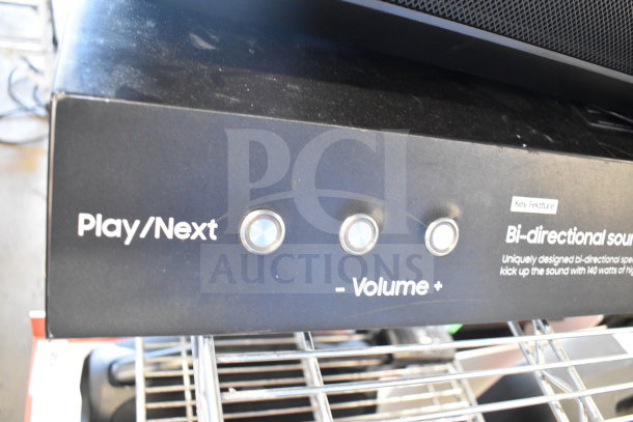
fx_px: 528
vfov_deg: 43.6
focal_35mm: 30
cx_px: 316
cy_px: 211
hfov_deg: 61.9
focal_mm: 20
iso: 4500
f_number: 3.5
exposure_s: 1/30
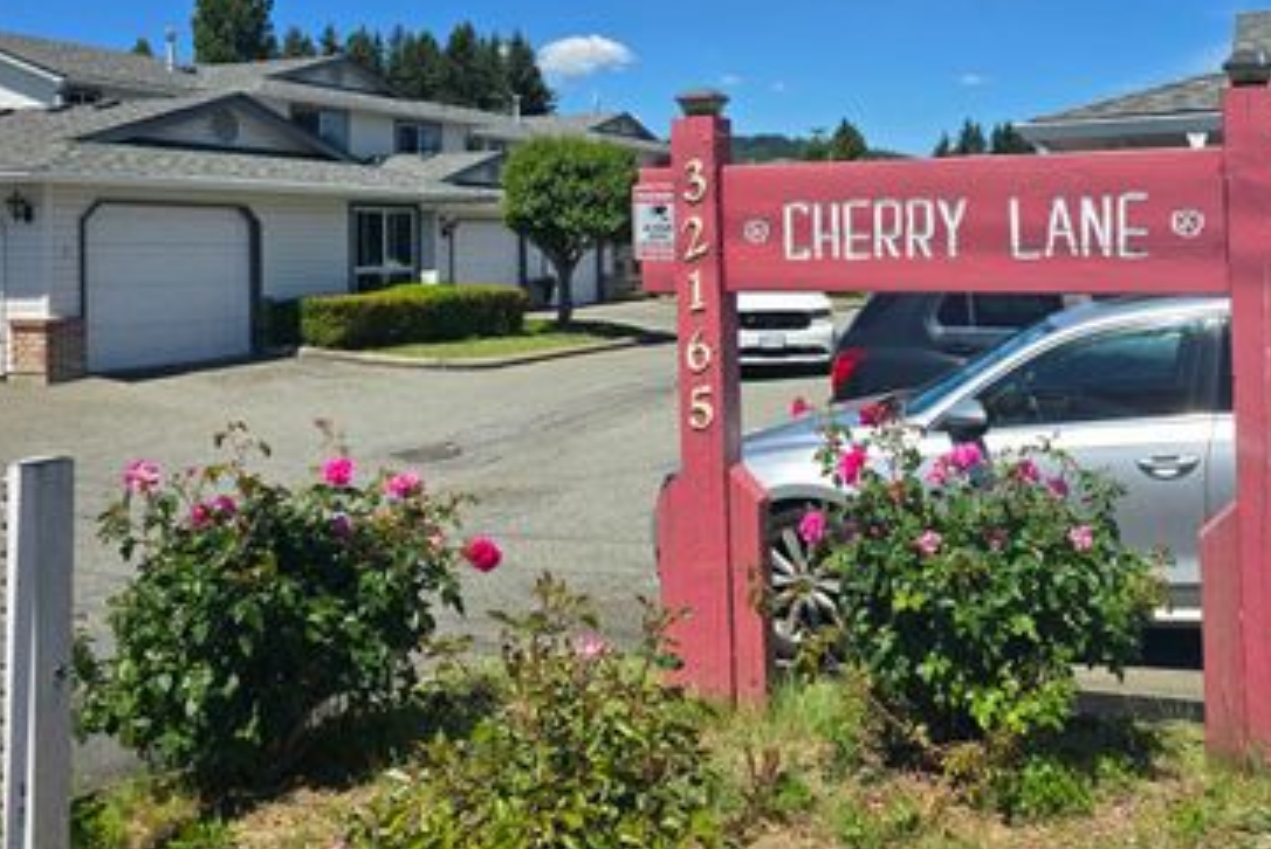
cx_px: 790
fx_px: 1166
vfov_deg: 39.1
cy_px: 219
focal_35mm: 33
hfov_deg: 56.5
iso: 12
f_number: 1.7
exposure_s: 1/1030
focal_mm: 6.3
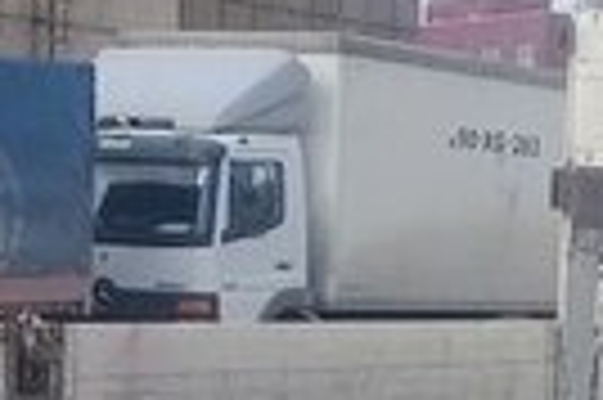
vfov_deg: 8.4
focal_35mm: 159
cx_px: 441
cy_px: 622
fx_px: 2660
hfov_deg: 12.9
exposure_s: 1/917
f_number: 2.2
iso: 50
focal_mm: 3.3
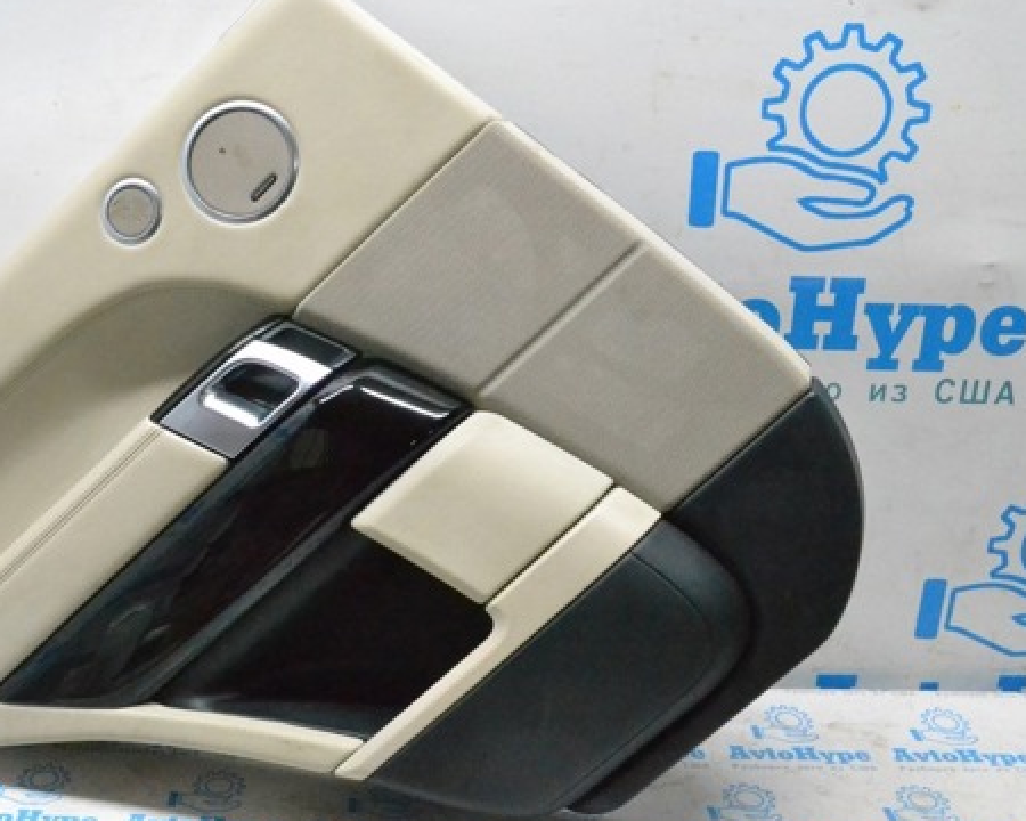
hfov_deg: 41.6
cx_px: 356
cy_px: 424
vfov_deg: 34.1
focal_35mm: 44
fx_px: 1336
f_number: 10
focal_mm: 22
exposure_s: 1/125
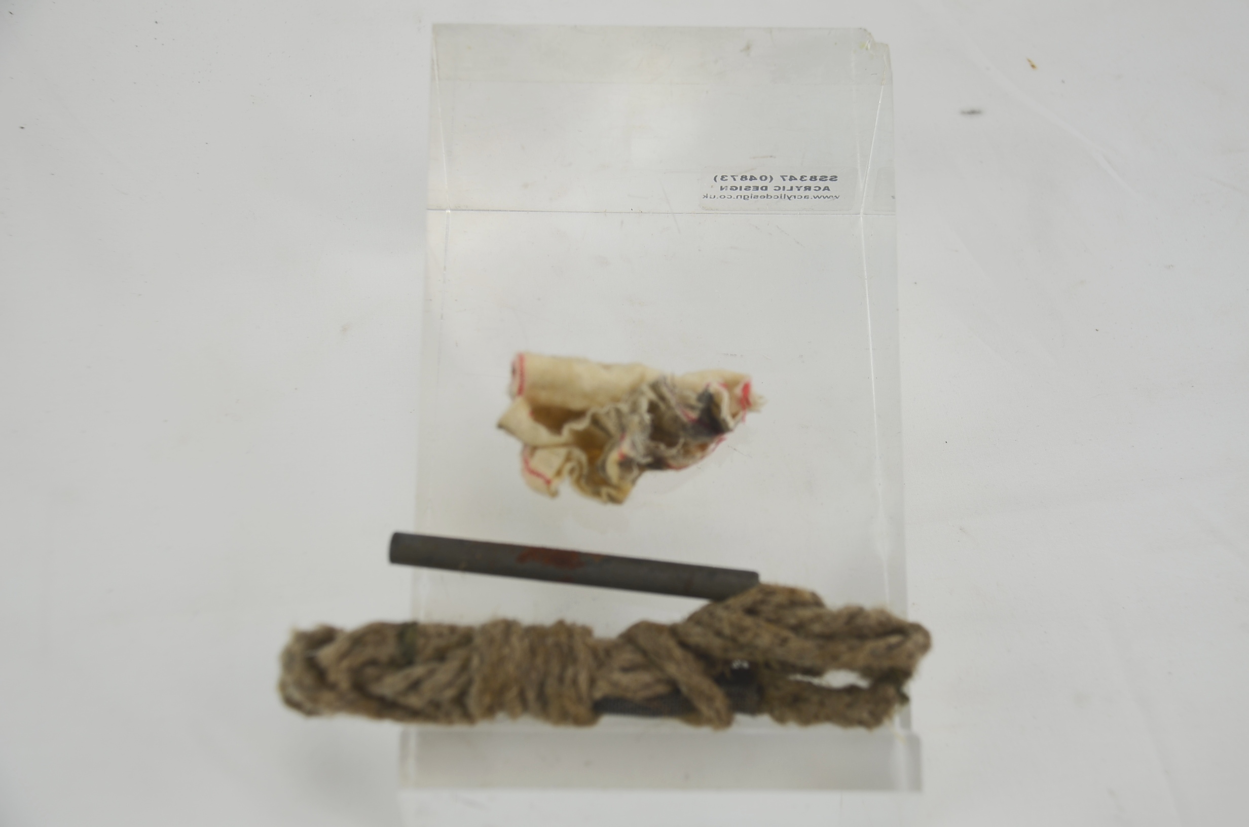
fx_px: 1818
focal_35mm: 52
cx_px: 624
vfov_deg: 25.6
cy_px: 414
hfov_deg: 37.9
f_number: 4.2
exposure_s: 1/60
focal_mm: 35
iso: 100
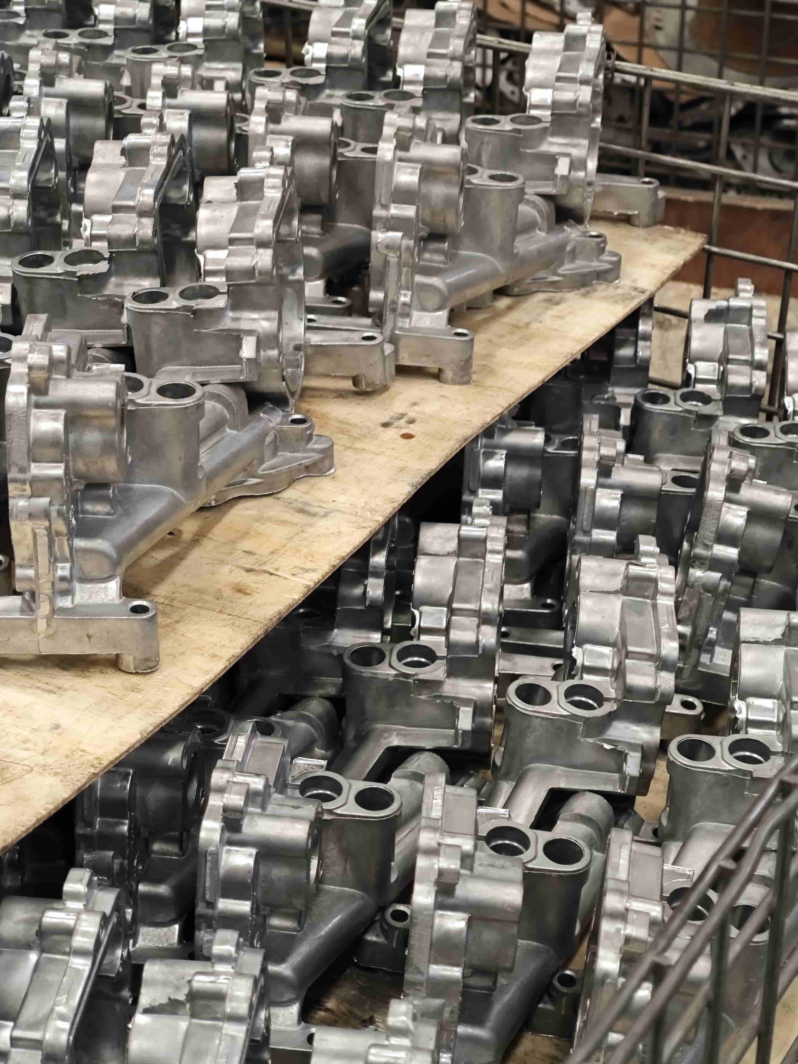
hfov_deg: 20.4
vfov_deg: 27.0
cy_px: 532
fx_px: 2213
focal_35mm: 72
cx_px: 399
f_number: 2
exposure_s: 1/50
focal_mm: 9
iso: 1250
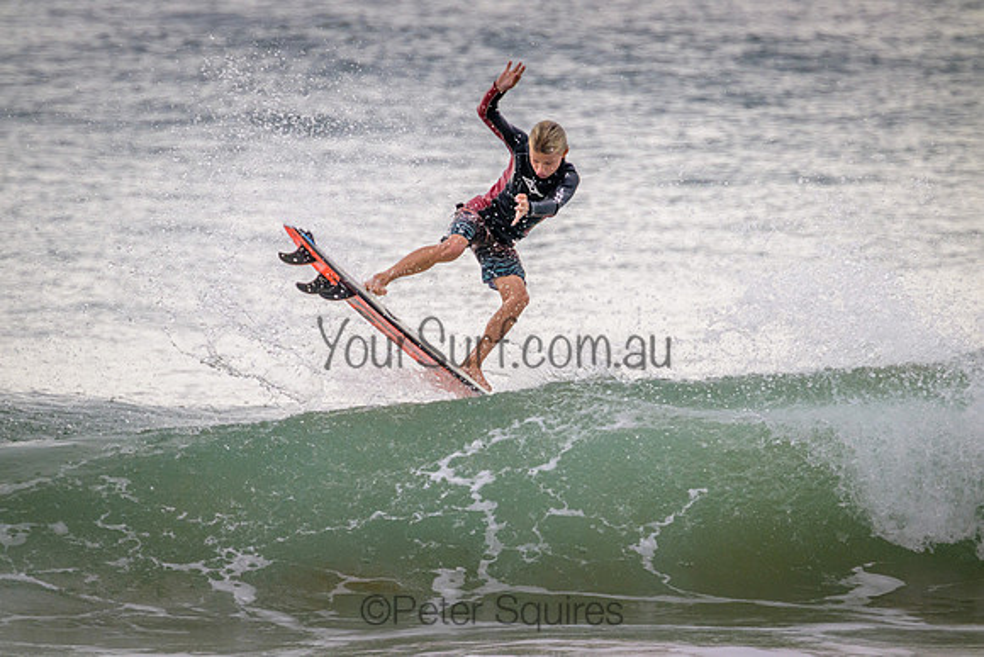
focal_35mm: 800
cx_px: 492
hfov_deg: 2.6
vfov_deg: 1.7
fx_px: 21871
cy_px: 328
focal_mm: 800
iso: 1400
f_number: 11
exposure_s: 1/2000
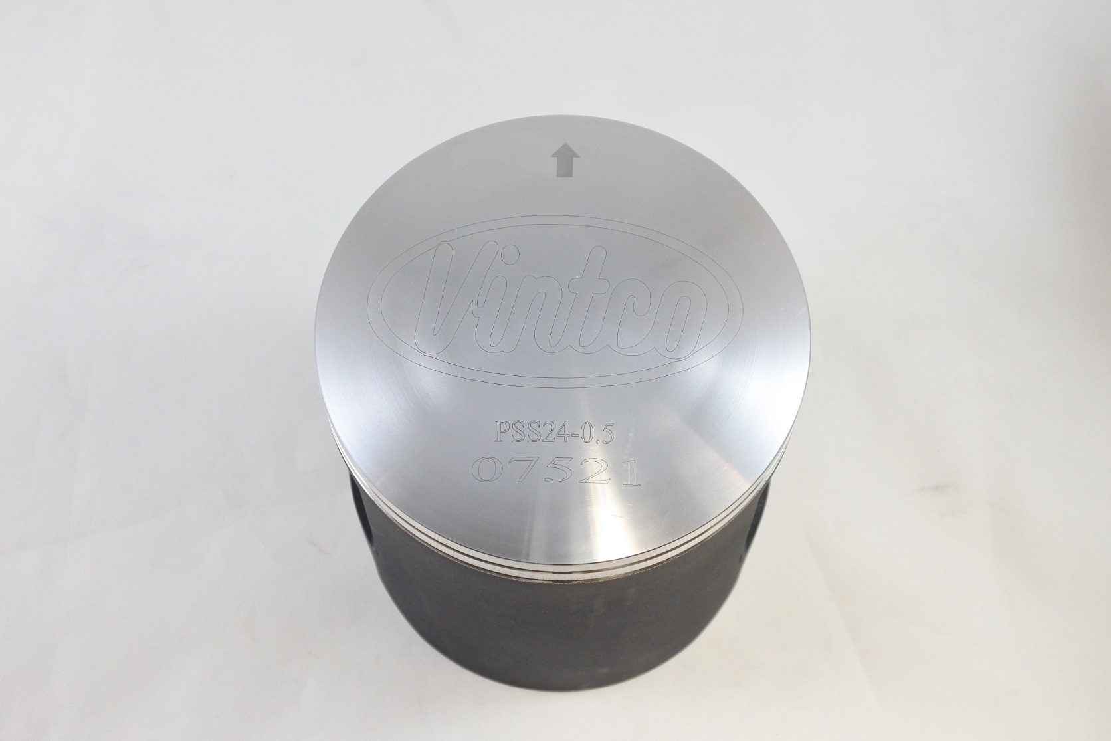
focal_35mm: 40
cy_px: 370
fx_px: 1234
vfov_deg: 33.4
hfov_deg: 48.5
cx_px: 556
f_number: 4.2
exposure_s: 1/125
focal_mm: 15
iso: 720
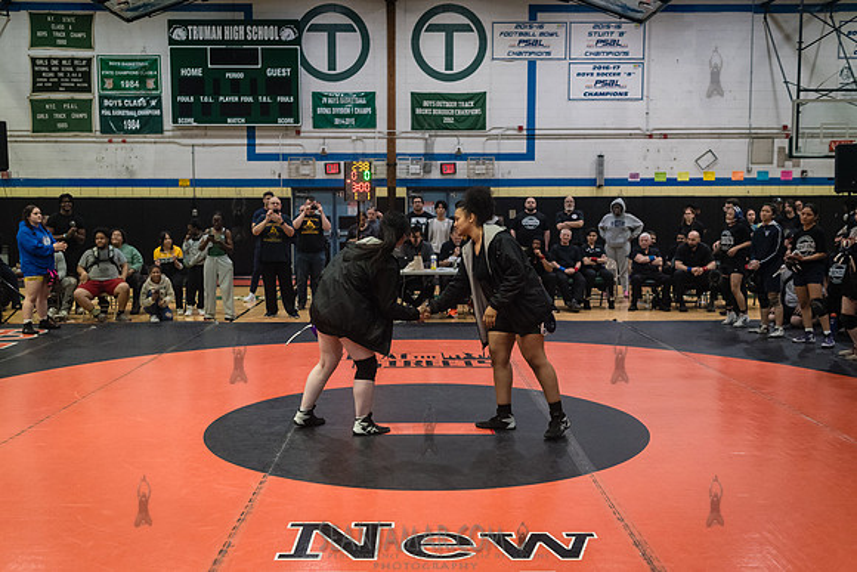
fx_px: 859
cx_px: 421
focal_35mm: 36
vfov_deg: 36.8
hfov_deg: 53.0
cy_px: 286
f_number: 3.2
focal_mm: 35
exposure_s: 1/500
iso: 5000
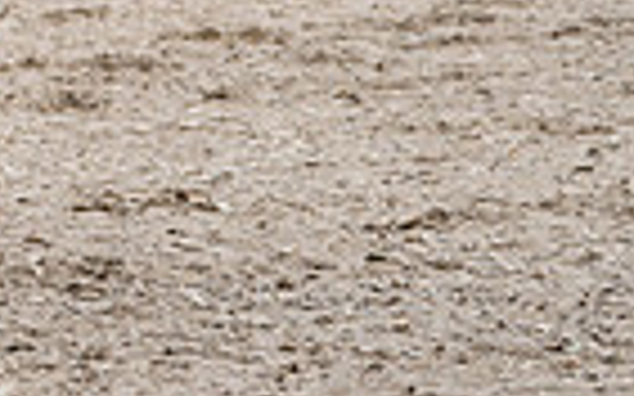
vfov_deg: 1.9
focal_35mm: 679
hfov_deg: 3.1
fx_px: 11727
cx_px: -382
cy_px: -470
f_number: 5.6
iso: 100
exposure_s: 1/200
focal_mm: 162
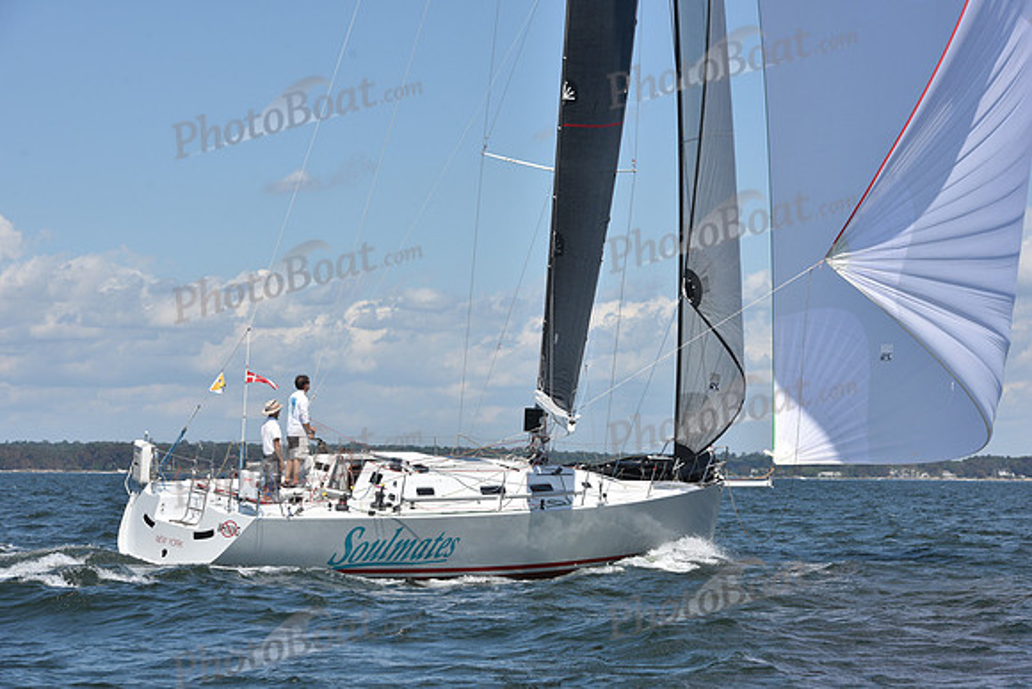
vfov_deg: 13.0
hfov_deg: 19.5
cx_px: 516
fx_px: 3011
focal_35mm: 105
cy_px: 344
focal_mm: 105
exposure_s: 1/1250
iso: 320
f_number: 9
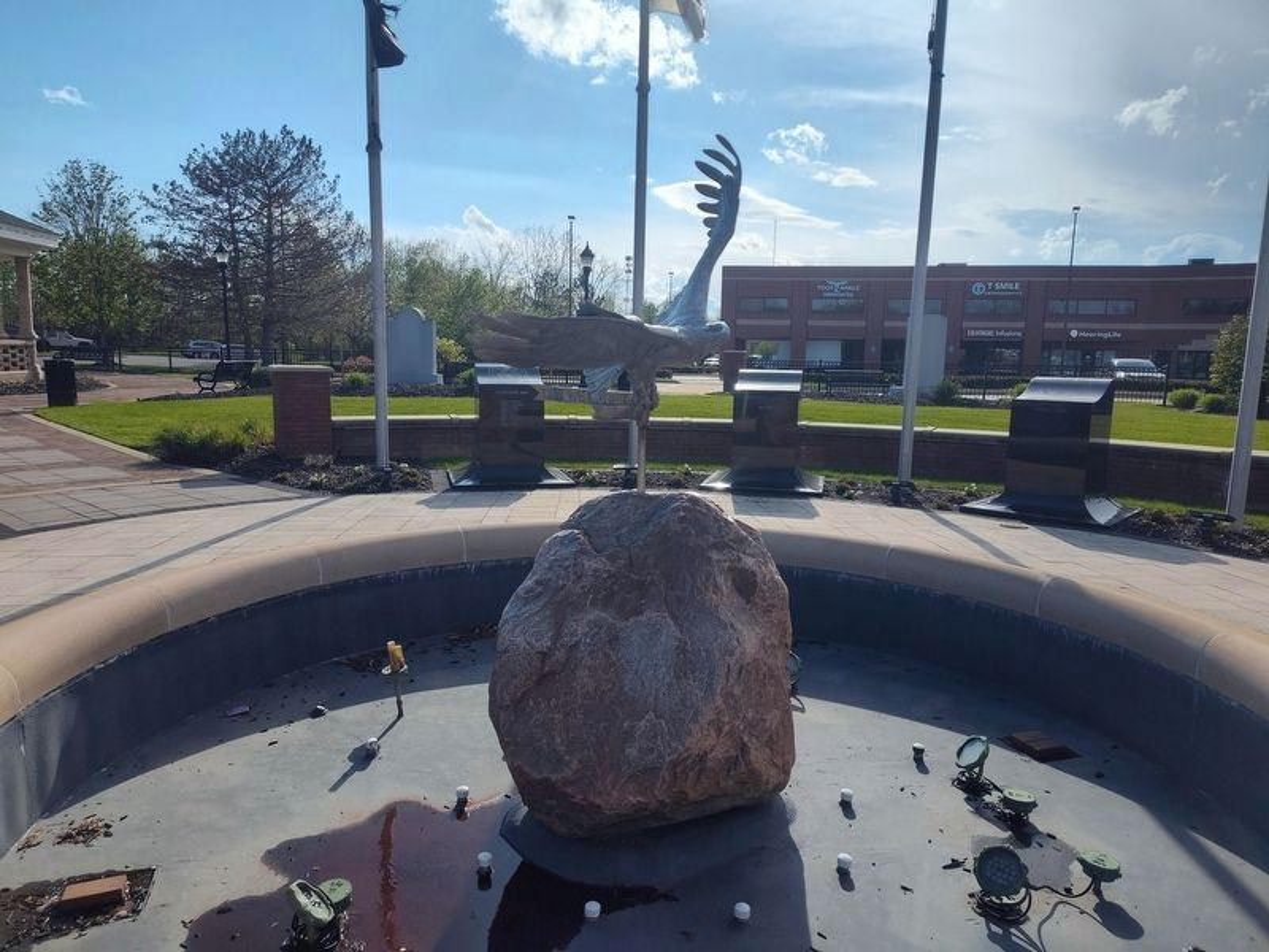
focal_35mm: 23
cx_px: 634
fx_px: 843
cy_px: 476
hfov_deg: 73.9
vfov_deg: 58.9
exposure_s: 1/3300
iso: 100
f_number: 1.8
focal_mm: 5.56
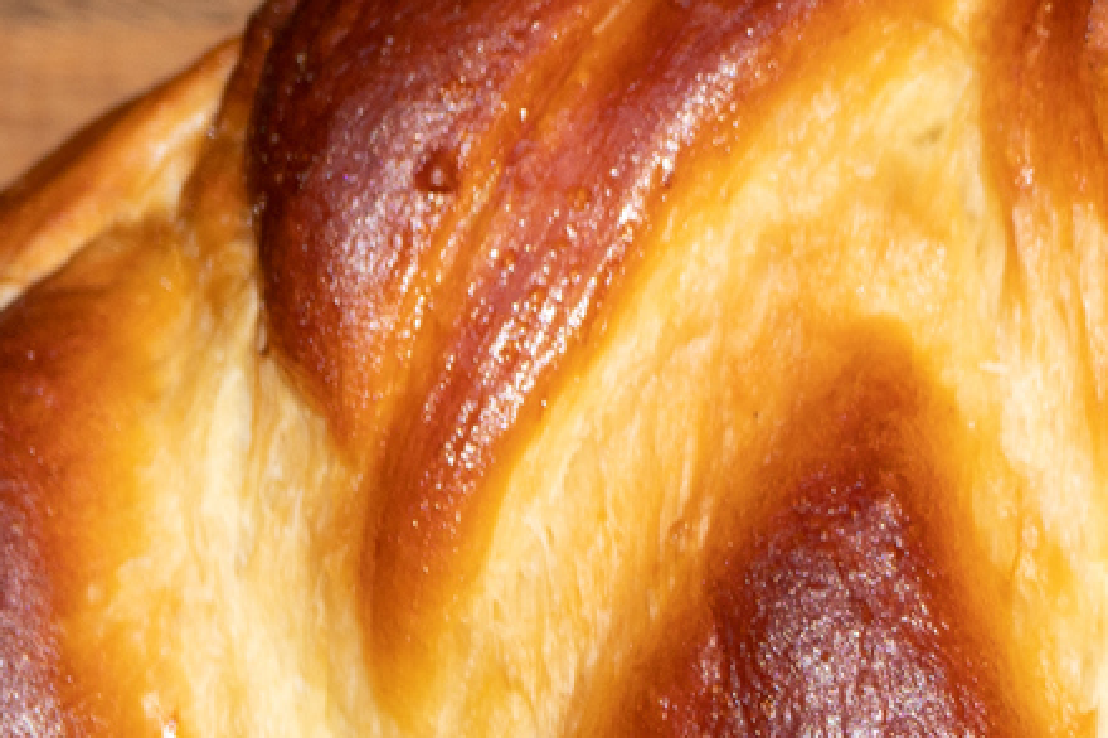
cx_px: 2167
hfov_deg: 9.0
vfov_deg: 6.3
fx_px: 6676
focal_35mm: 217
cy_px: 771
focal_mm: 30
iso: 100
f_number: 5
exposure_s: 1/50
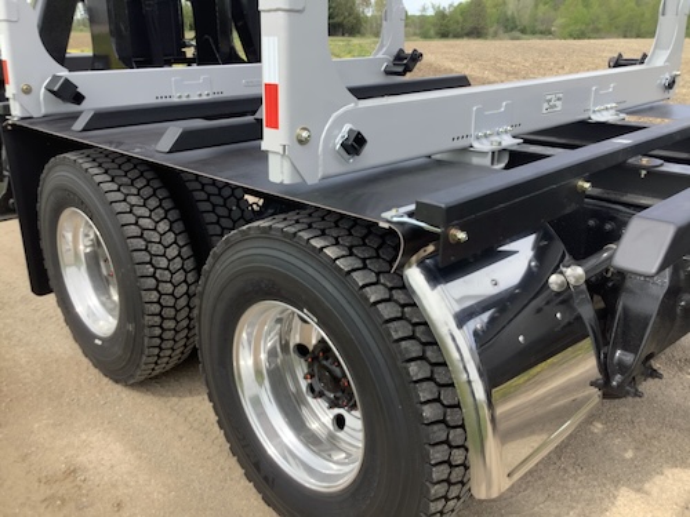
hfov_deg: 58.4
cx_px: 345
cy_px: 258
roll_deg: -1.7
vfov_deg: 45.4
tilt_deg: -22.5
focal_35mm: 31
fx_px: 618
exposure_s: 1/586
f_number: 2.4
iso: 25
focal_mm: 3.3
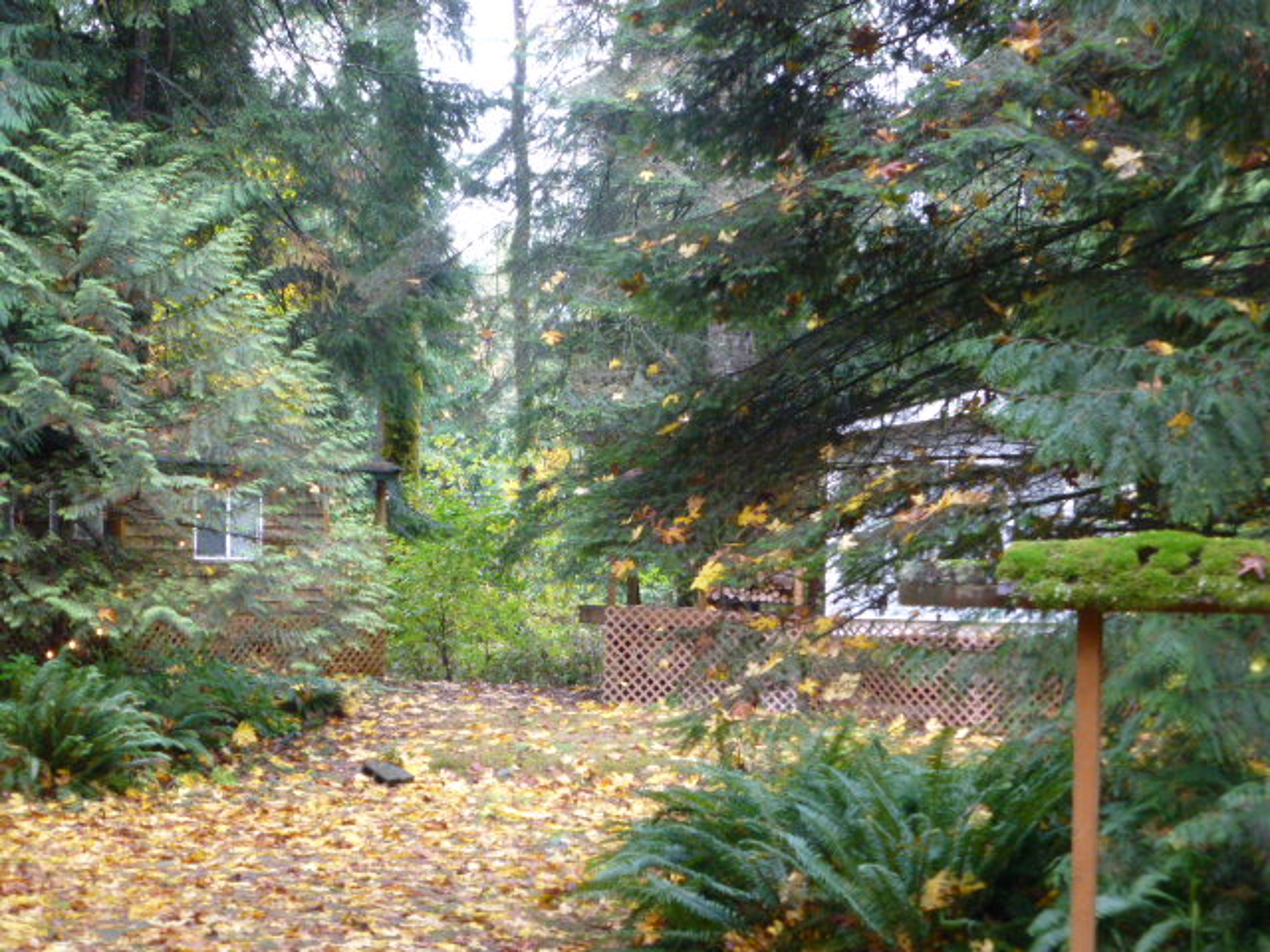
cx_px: 635
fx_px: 3522
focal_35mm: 96
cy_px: 476
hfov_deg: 20.4
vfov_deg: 15.4
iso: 800
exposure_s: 1/60
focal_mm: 17.1
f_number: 5.3
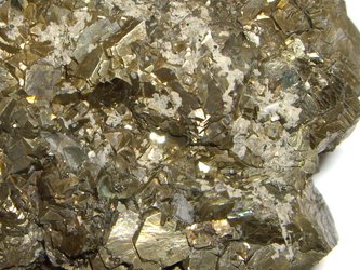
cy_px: 154
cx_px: 95
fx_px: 759
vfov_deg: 20.2
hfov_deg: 26.4
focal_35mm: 73
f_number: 4.3
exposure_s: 1/40
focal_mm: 6.2
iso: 50
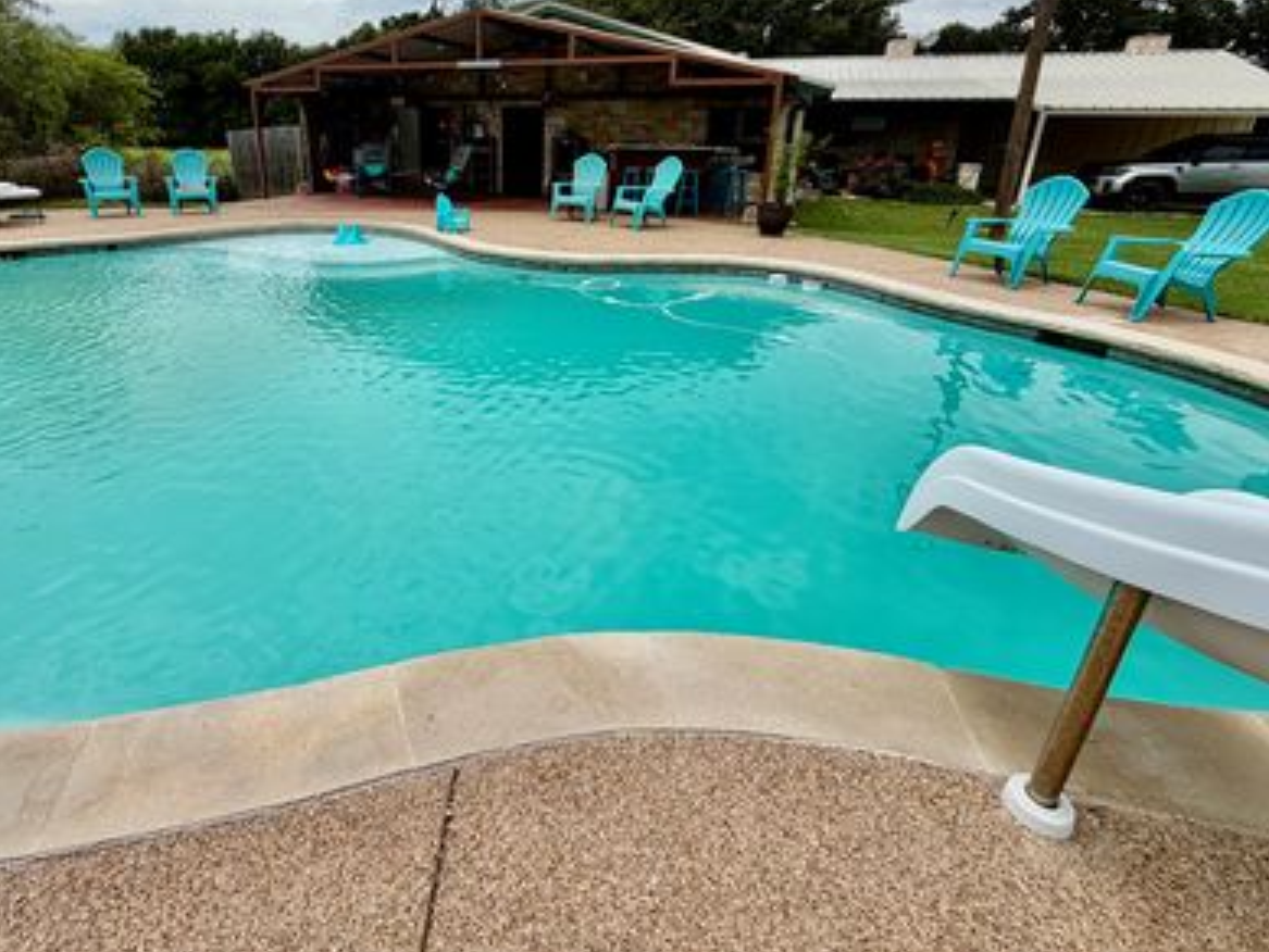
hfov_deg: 86.9
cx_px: 522
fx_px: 660
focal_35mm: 18
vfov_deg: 70.5
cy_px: 360
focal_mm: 2.22
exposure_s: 1/1235
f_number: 2.2
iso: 20
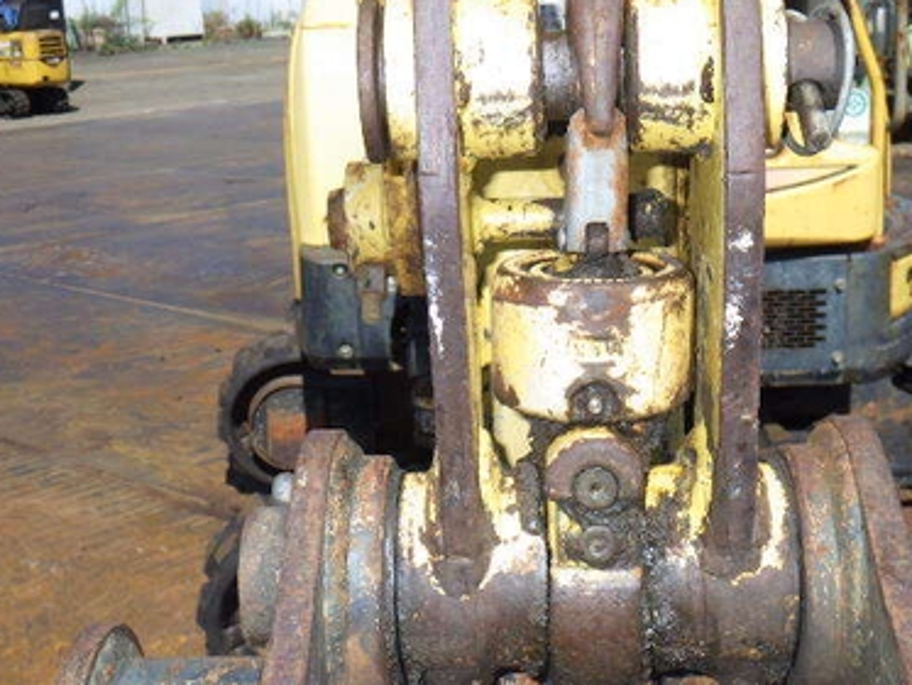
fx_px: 1423
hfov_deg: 35.4
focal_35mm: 54
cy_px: 301
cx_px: 531
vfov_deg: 27.0
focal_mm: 7.5
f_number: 5
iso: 125
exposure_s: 1/640
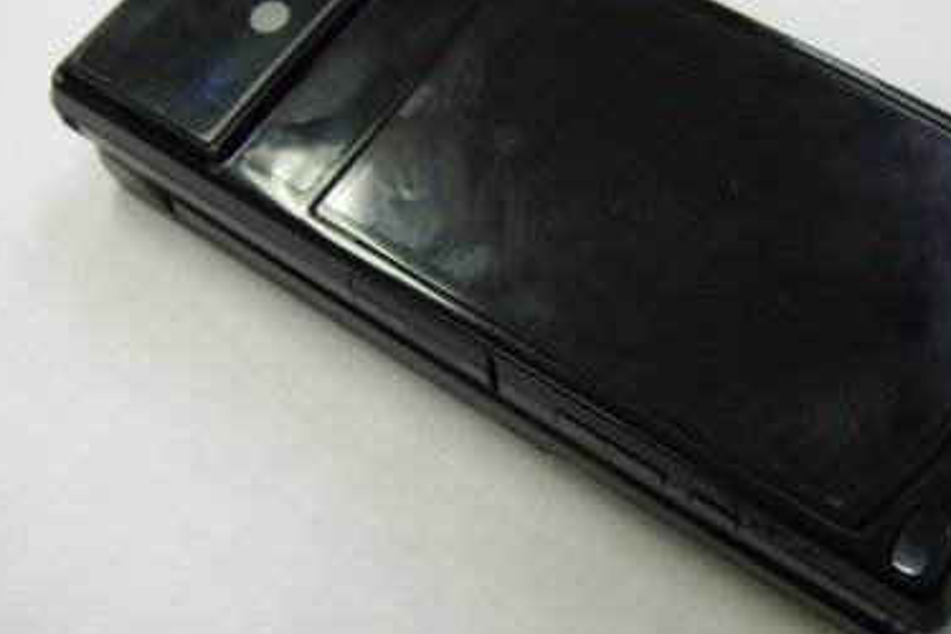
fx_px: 1136
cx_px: 601
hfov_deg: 45.0
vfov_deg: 31.1
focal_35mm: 43
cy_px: 270
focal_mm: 6.3
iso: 100
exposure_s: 1/16
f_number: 3.5
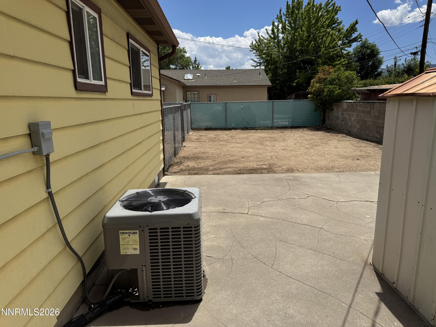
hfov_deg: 71.6
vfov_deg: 56.8
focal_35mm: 24
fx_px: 302
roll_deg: +0.9
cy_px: 164
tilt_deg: -12.1
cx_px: 218
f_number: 1.78
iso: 80
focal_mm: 6.76
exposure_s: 1/7937
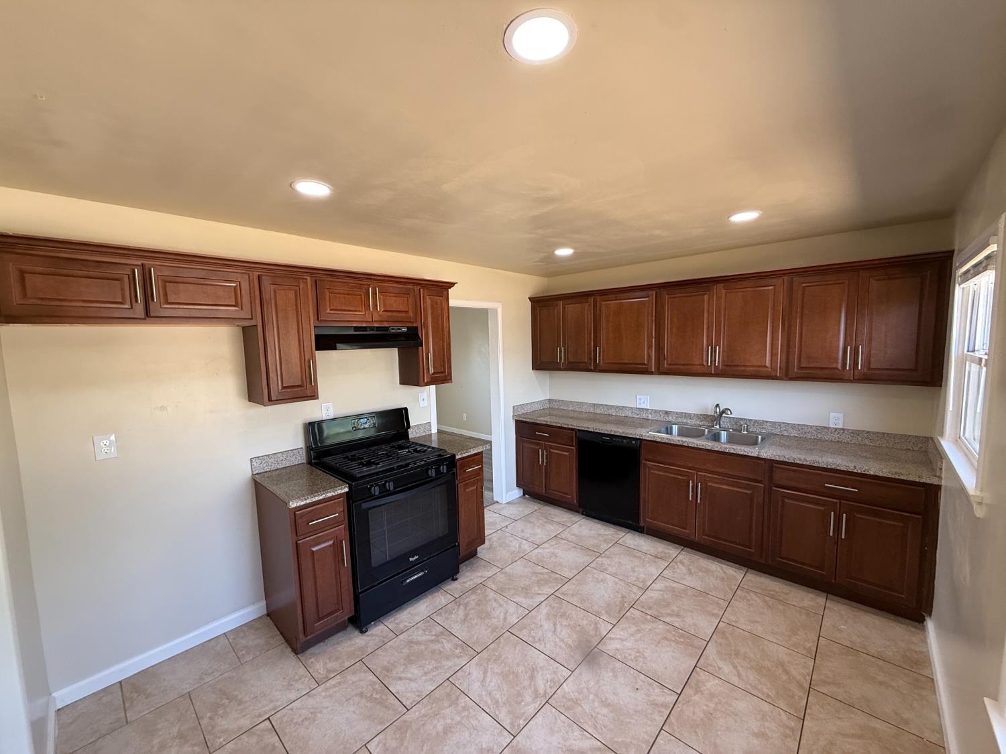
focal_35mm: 14
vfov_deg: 85.7
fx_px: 407
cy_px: 377
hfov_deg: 102.1
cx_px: 503
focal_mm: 2.22
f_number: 2.2
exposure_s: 1/99
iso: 160
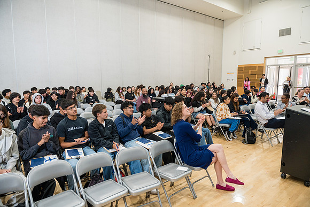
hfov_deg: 73.7
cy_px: 104
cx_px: 155
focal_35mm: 24
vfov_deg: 53.2
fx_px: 207
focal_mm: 24
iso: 1600
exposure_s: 1/250
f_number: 2.8
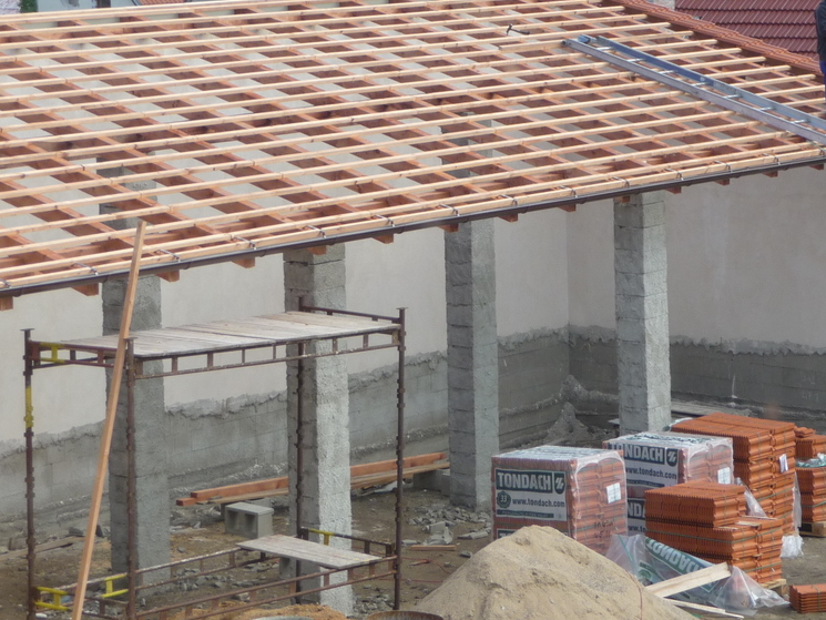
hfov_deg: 16.9
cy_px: 136
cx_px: 609
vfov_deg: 12.7
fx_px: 2768
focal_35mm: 116
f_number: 4.6
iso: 100
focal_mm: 12.2
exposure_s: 1/125
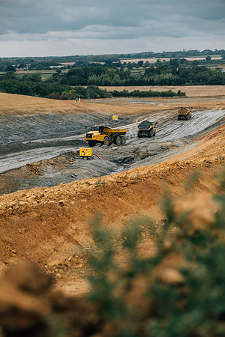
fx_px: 778
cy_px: 168
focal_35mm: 83
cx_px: 112
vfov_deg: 24.5
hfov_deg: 16.5
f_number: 3.2
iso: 400
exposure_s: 1/1000
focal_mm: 55
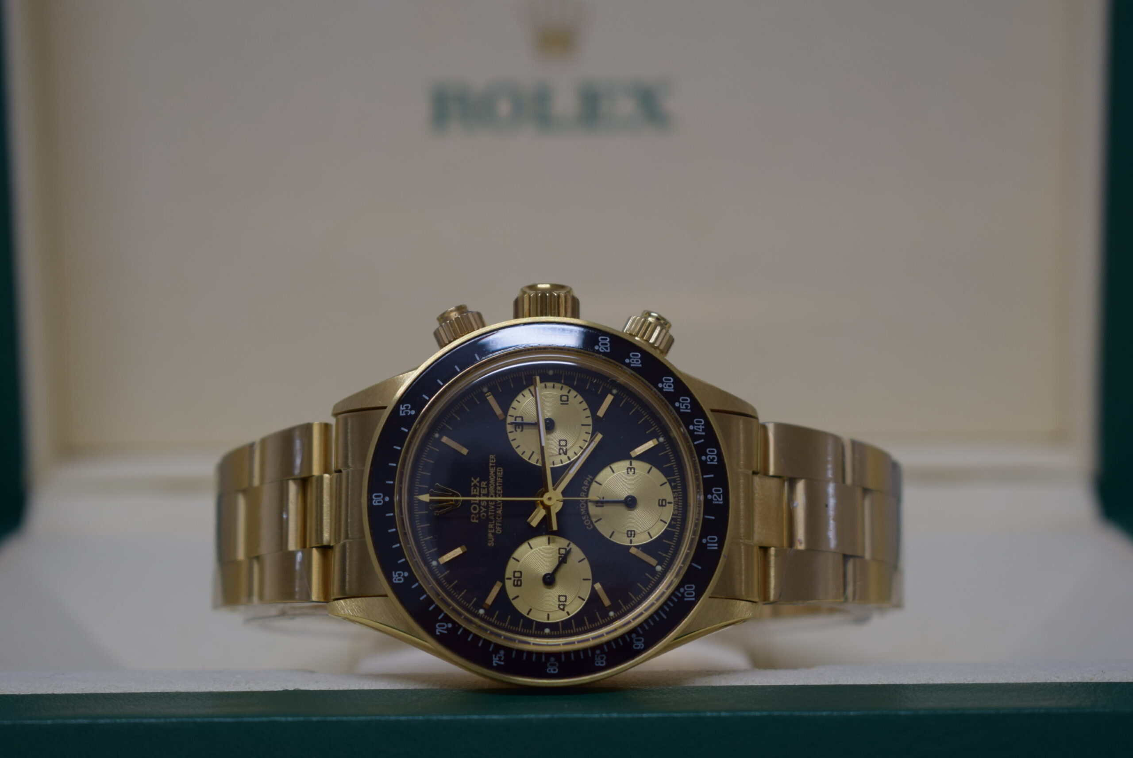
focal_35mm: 82
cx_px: 566
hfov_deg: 24.6
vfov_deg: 16.6
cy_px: 379
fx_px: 2598
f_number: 5.6
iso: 400
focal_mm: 55
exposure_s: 1/60
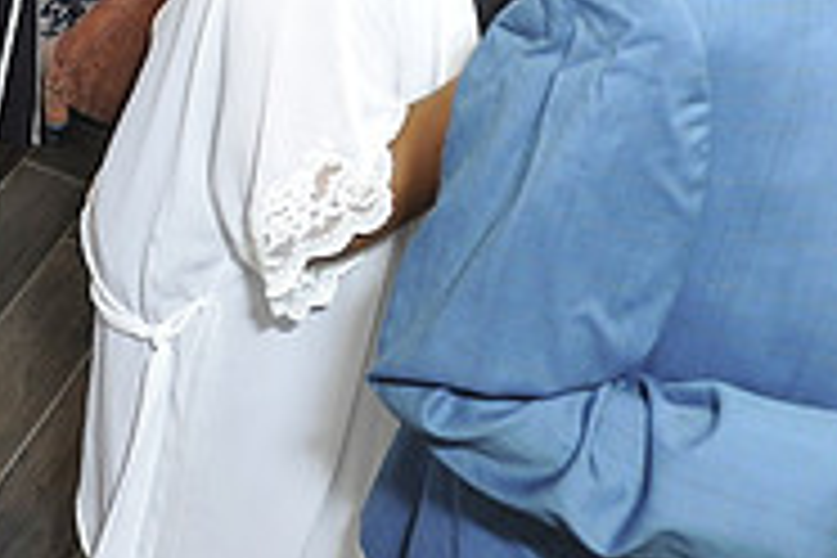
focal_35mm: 75
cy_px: -144
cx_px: -22
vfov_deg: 17.2
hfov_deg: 25.5
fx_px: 1744
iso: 200
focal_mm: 24
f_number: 4
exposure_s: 1/200
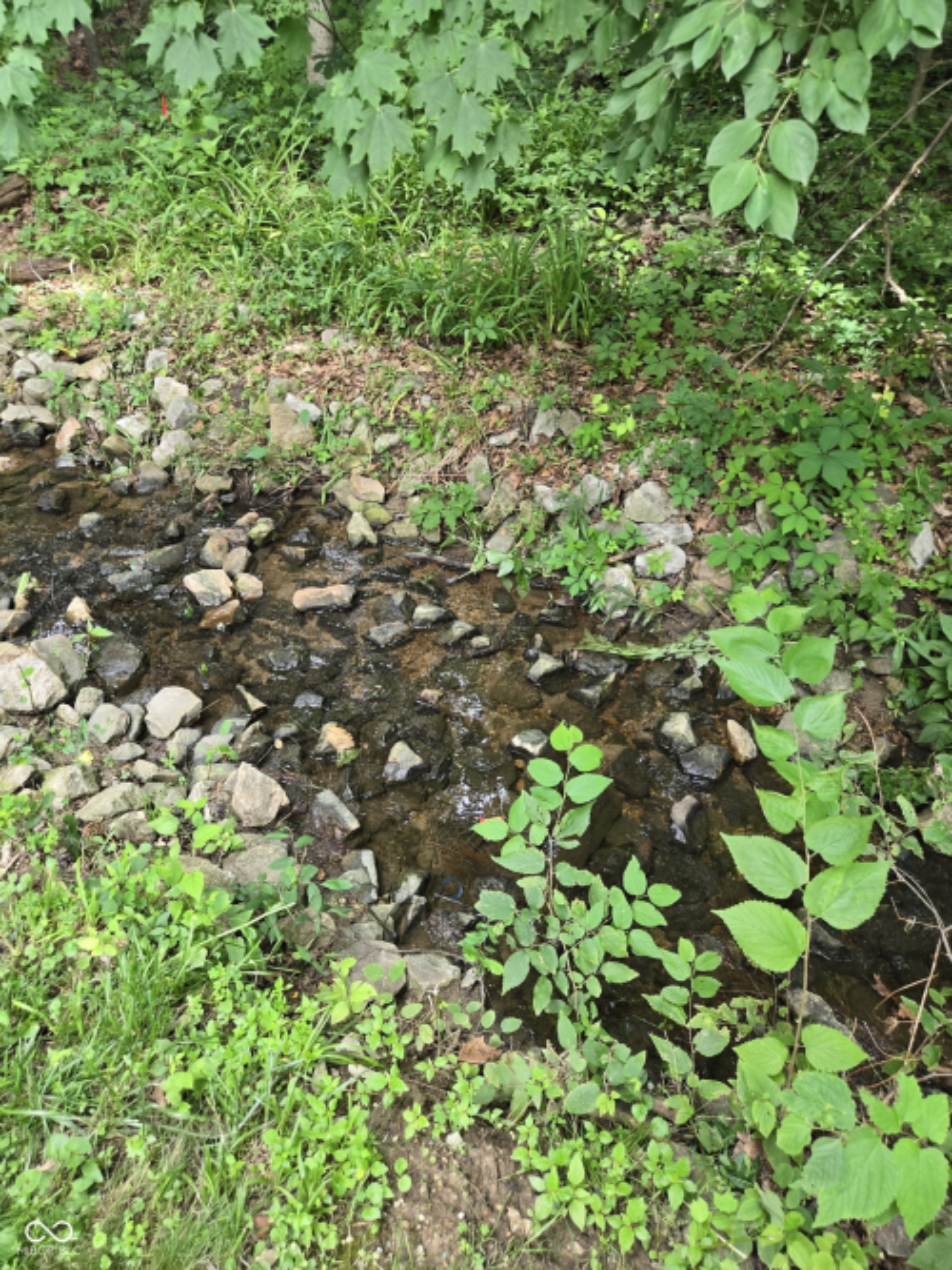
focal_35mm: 23
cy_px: 635
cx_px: 476
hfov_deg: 58.9
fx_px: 844
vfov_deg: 73.9
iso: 100
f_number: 1.8
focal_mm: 5.4
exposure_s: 1/180
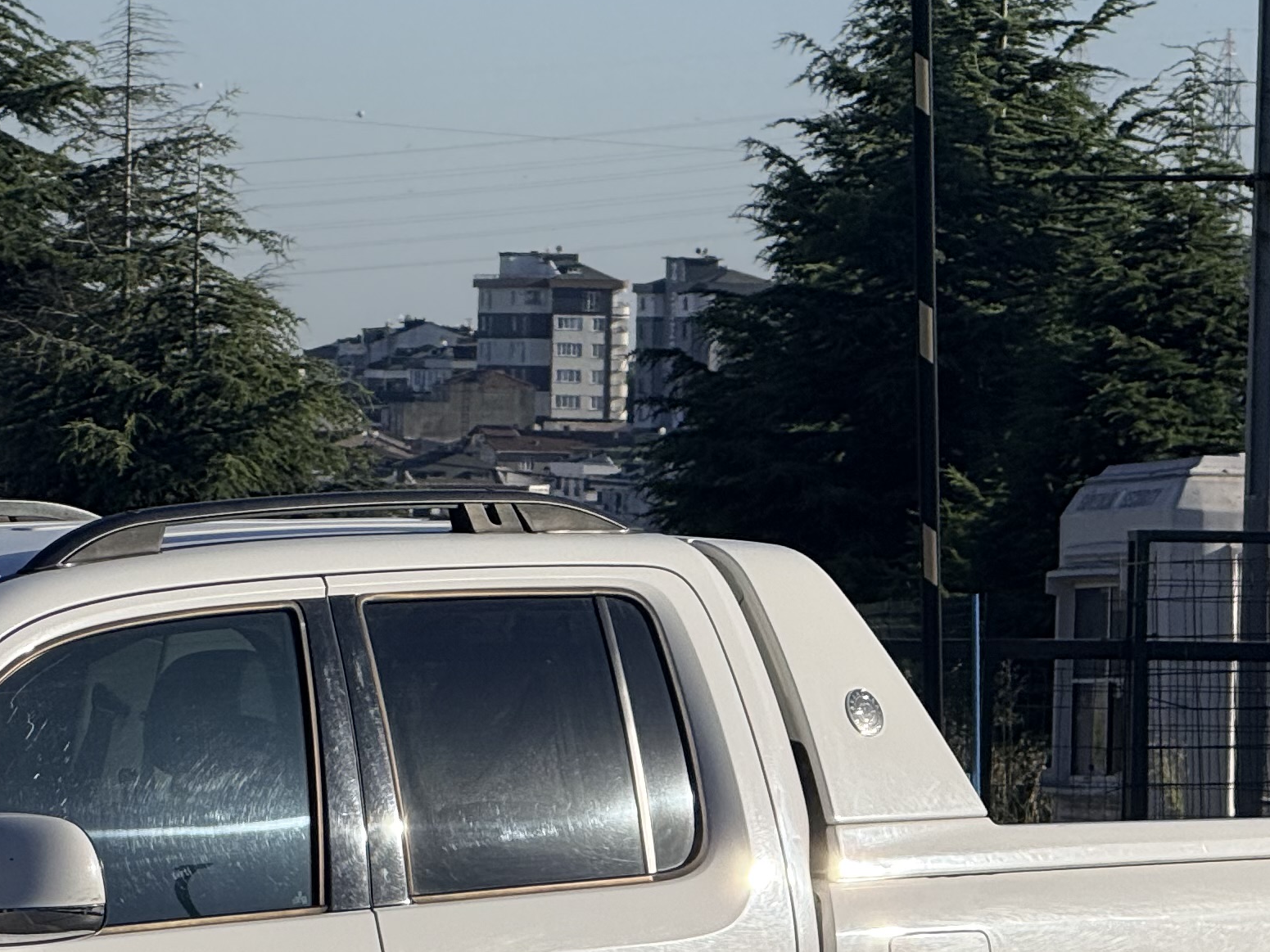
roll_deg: -1.0
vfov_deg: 4.8
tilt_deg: -0.3
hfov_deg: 6.3
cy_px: 692
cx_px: -45
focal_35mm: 312
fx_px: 11446
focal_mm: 15.66
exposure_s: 1/2525
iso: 50
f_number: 2.8
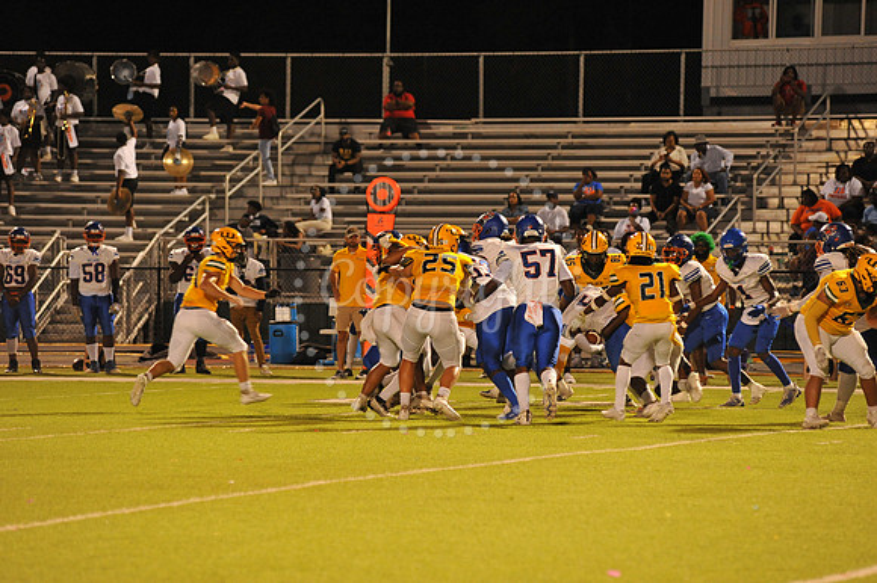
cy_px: 292
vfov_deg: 6.9
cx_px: 438
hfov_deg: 10.3
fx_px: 4869
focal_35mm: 200
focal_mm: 200
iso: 3200
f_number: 5
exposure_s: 1/160
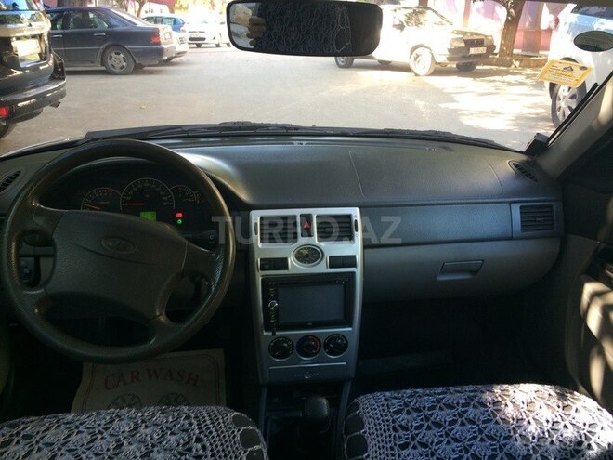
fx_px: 514
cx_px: 306
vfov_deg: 48.2
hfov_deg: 61.7
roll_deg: -1.3
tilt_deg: -20.3
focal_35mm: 29
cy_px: 230
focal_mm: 4.15
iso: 40
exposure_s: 1/33
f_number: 2.2
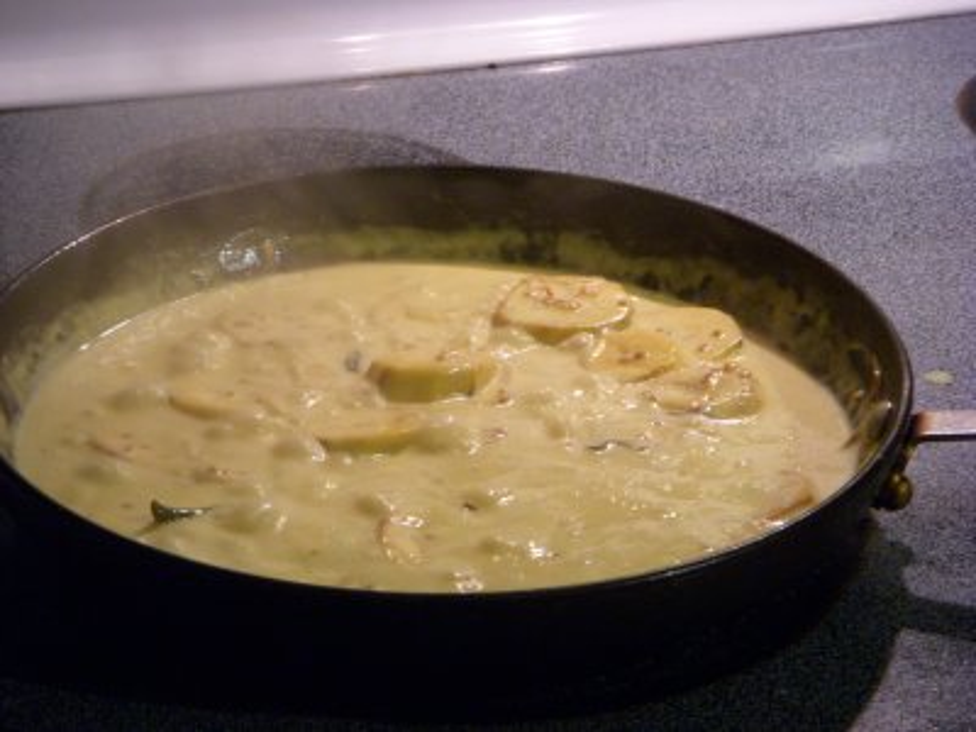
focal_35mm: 114
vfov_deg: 13.0
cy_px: 366
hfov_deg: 17.3
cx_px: 488
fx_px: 3214
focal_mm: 18.9
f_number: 4.2
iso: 400
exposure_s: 1/15
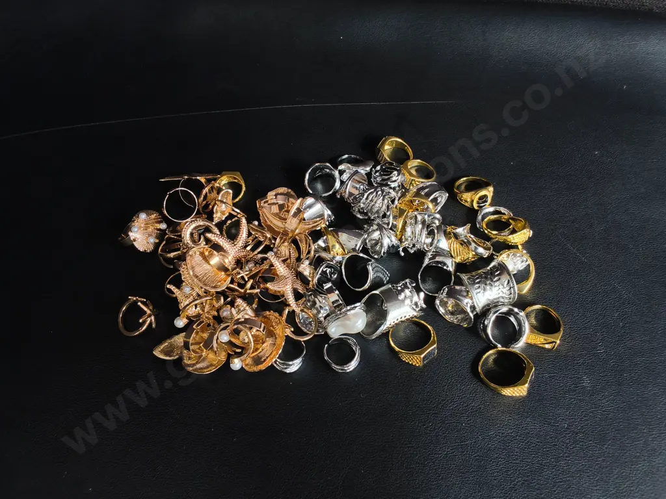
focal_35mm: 27
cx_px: 333
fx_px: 519
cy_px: 250
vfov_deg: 51.4
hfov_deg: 65.3
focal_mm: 2.87
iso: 32
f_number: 2
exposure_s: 1/164
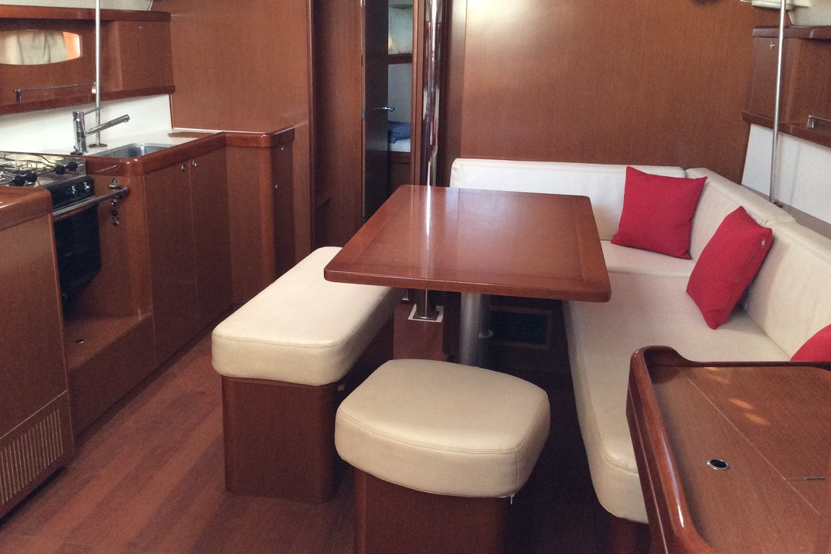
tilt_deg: -14.3
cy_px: 240
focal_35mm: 34
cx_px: 417
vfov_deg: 38.8
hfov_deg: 55.8
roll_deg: -1.1
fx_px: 785
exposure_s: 1/25
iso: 160
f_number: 2.4
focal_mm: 3.3
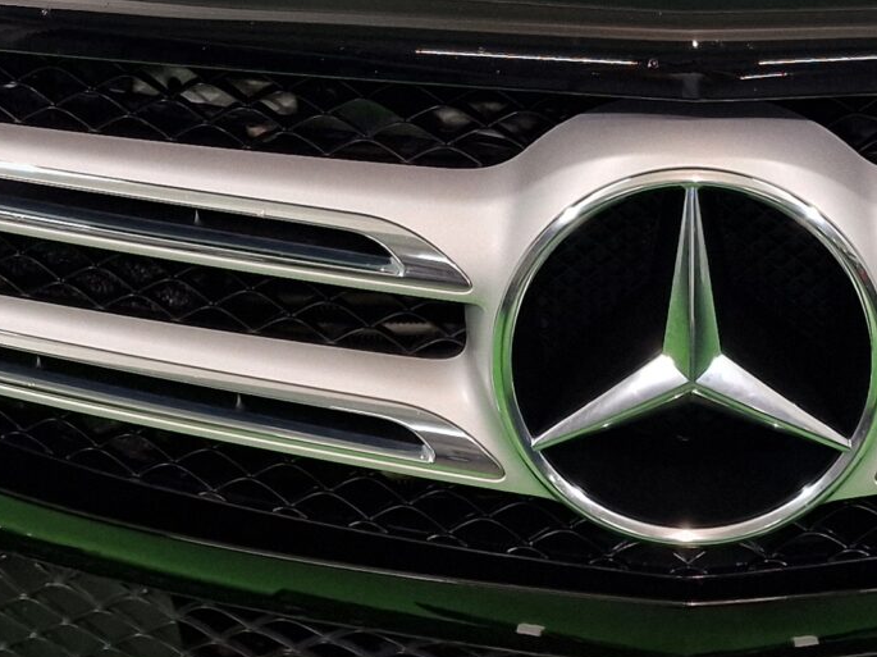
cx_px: 600
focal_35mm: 86
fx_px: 2178
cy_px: -411
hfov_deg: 22.7
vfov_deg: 15.4
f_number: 1.8
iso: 125
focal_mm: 6.4
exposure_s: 1/100
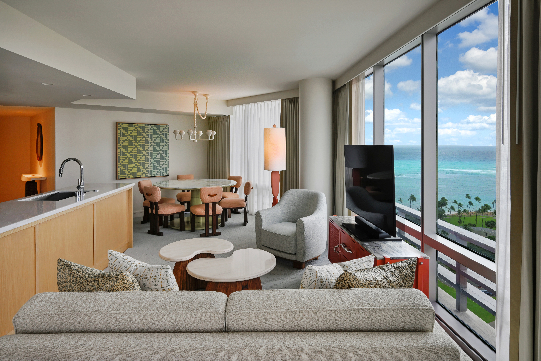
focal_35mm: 22
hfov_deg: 79.9
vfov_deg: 58.3
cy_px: 180
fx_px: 323
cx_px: 270
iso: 250
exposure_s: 1/25
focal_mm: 21.5
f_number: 16
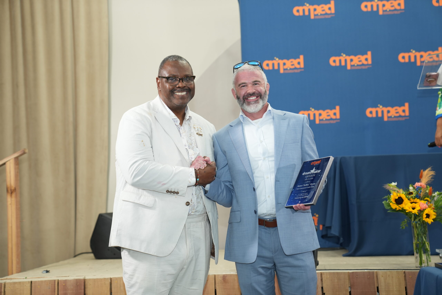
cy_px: 148
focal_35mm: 66
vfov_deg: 20.6
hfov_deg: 30.5
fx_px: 810
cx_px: 221
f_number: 2.8
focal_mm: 66
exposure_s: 1/60
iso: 640
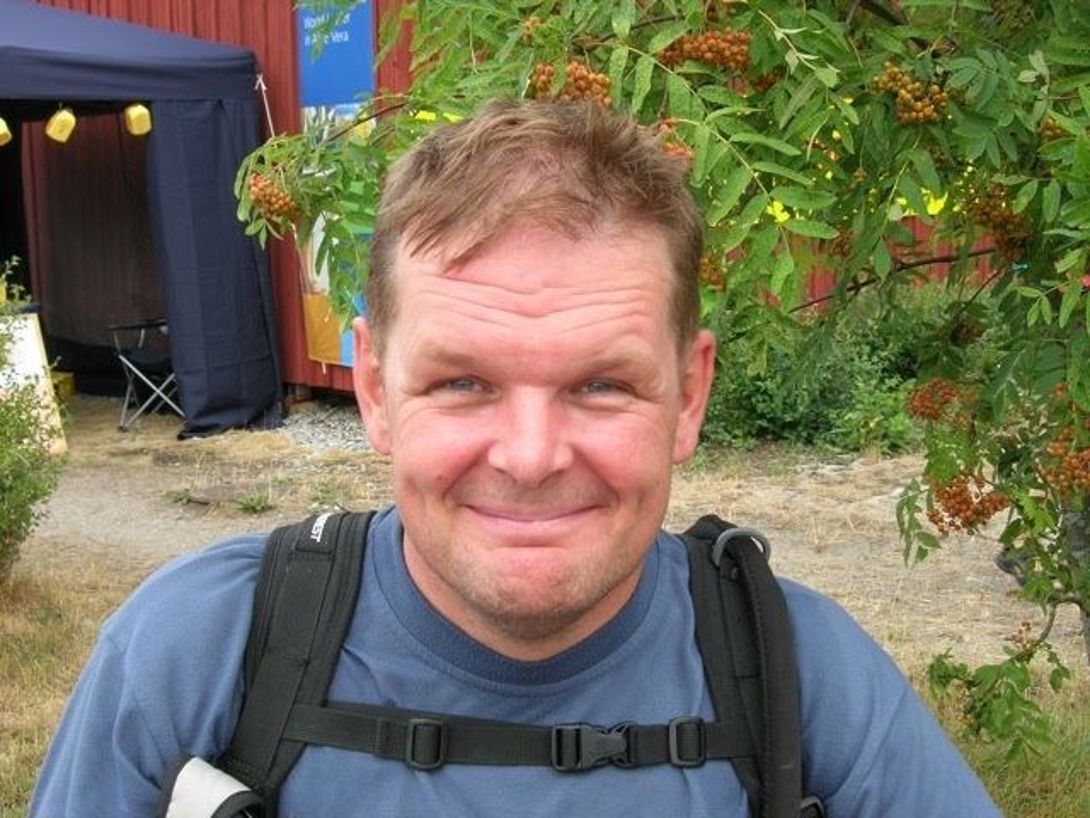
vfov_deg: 28.6
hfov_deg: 37.5
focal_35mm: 51
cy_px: 409
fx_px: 1606
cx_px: 545
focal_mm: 10.6
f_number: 5.4
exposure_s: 1/136
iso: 81
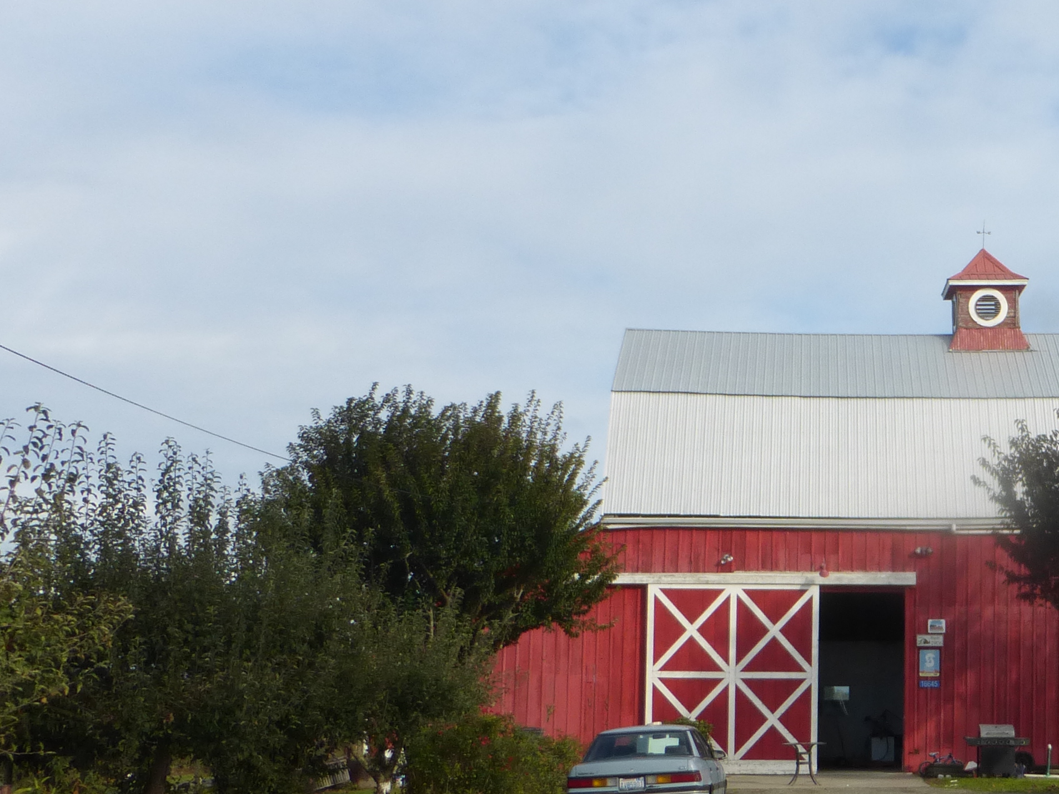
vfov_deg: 25.2
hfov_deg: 31.5
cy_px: 466
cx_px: 973
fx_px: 1774
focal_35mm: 58
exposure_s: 1/800
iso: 100
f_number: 3.3
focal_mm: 4.3
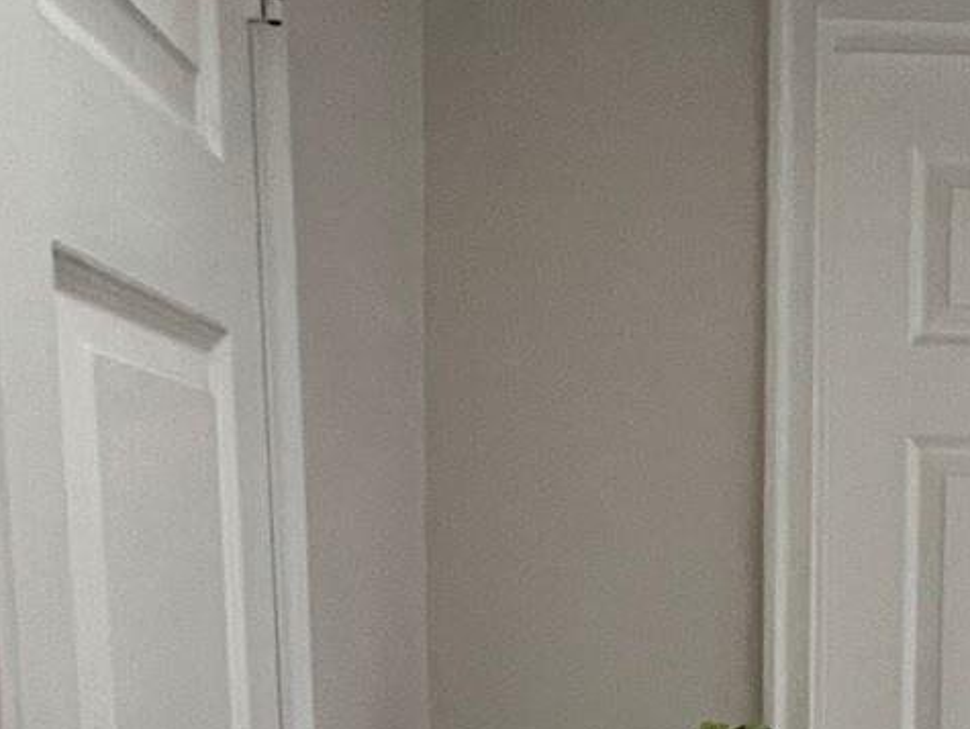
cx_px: 878
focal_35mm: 56
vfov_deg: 24.1
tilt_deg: -9.5
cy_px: 839
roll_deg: -0.6
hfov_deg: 32.6
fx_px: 1570
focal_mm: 1.57
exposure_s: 1/60
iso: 500
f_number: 1.8
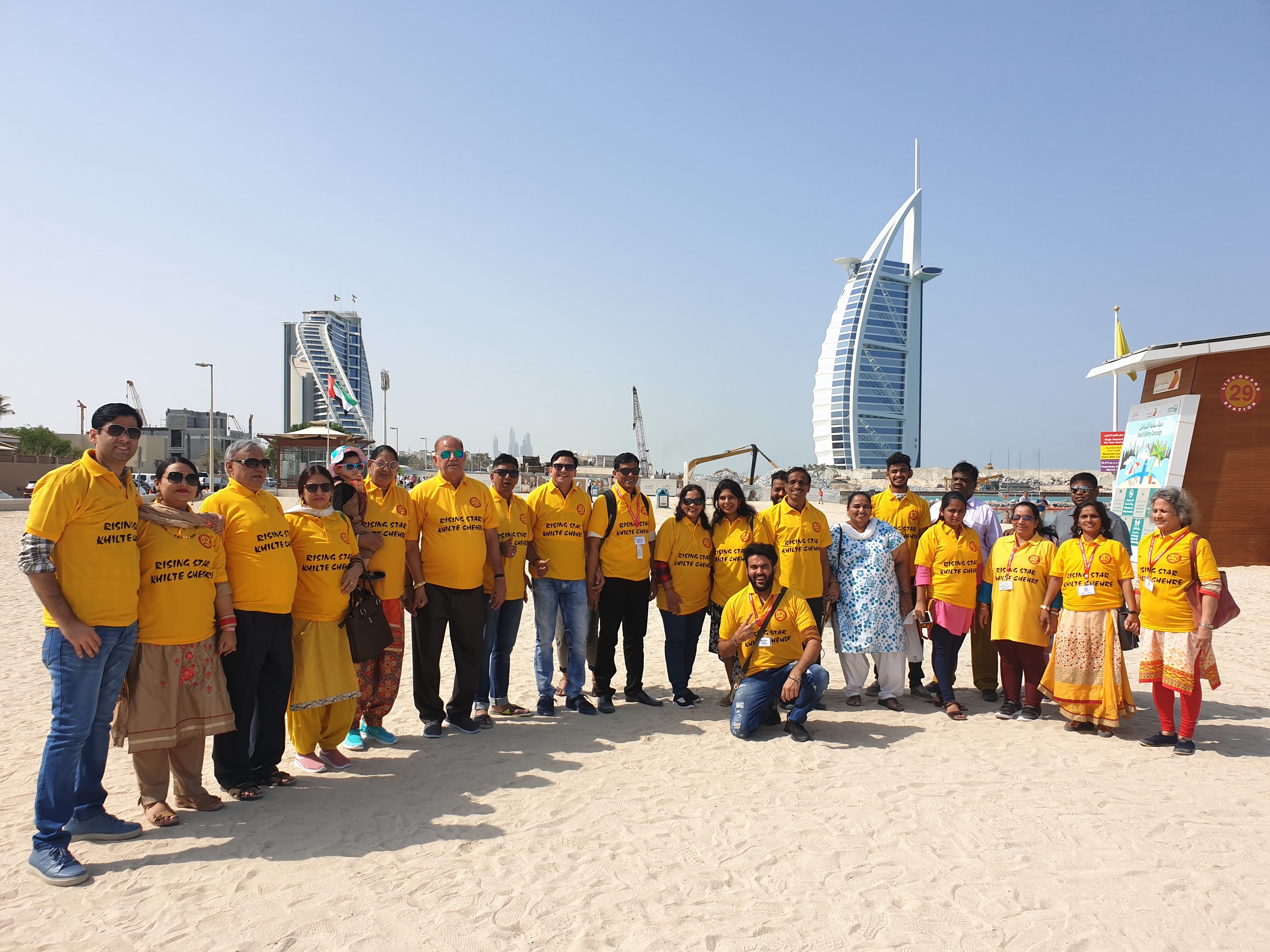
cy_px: 476
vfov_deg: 53.1
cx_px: 635
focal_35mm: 26
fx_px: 954
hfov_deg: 67.3
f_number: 2.4
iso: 50
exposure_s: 1/1996
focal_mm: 4.3
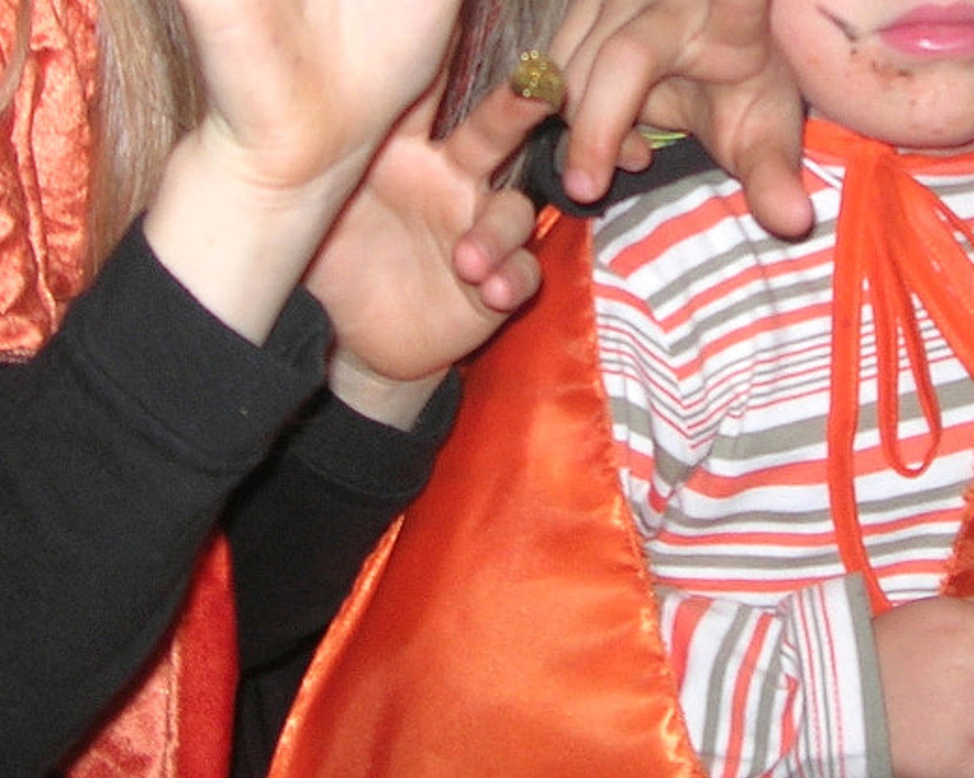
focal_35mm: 114
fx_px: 3284
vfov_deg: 13.2
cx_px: 793
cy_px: -112
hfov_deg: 16.7
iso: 64
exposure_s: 1/60.1
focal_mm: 7.8
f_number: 2.8
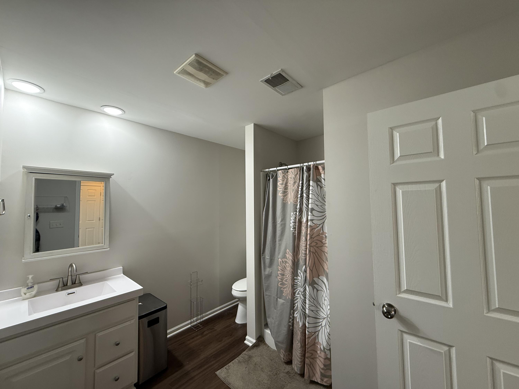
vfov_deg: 85.7
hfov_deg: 102.1
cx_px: 260
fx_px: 210
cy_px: 194
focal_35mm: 14
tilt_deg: +3.2
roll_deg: +0.6
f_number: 2.2
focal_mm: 2.22
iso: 200
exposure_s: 1/60
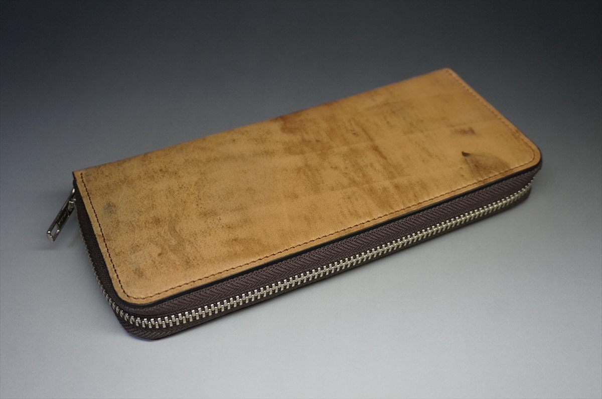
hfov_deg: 51.4
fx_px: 626
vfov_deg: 35.4
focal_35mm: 38
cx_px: 301
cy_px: 200
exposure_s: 1/160
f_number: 4.5
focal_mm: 25
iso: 1000
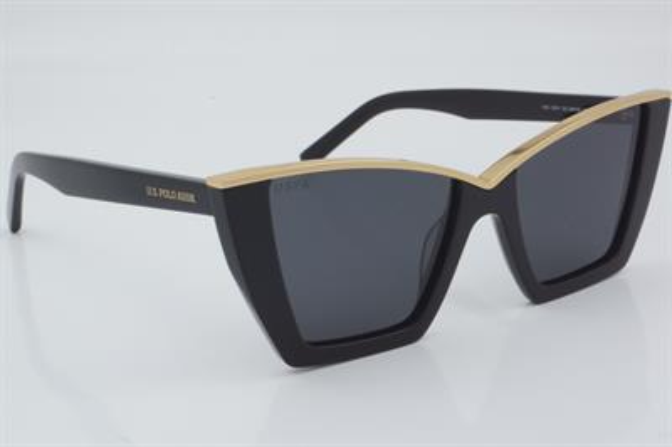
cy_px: 224
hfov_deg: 27.0
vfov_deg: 18.2
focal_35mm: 75
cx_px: 336
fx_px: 1399
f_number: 32
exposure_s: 1/3
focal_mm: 50
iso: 100
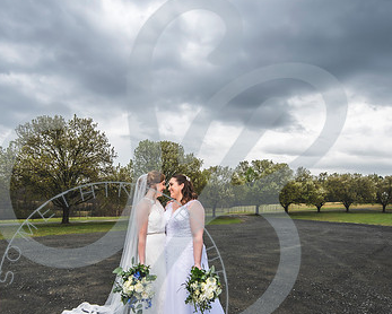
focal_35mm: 22
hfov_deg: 74.6
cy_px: 203
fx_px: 255
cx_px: 169
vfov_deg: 62.0
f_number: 3.5
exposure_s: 1/250
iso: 100
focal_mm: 14
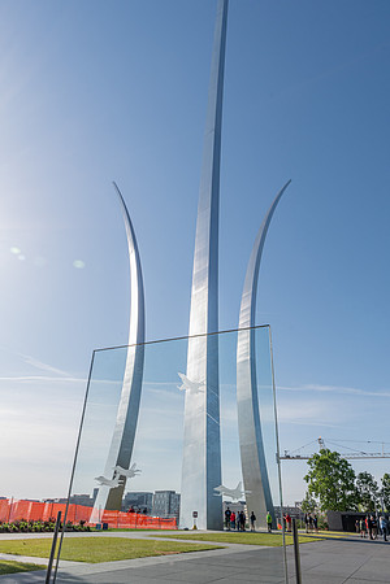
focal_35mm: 24
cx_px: 195
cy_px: 292
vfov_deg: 73.7
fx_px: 390
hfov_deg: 53.1
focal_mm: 16
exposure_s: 1/125
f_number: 13
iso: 100
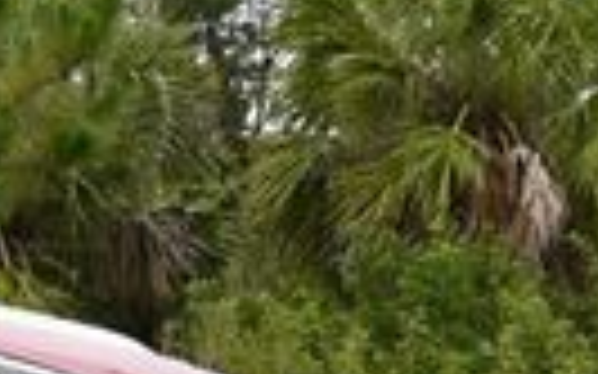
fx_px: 4464
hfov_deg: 7.2
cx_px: -782
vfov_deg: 4.7
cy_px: 613
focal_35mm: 274
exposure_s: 1/250
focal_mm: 28
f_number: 8
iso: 180
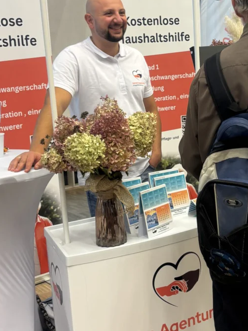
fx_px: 592
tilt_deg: -10.0
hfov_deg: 23.4
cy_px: 157
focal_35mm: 62
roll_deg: +2.0
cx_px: 187
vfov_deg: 31.2
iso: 125
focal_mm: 5.96
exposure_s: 1/40
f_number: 1.6
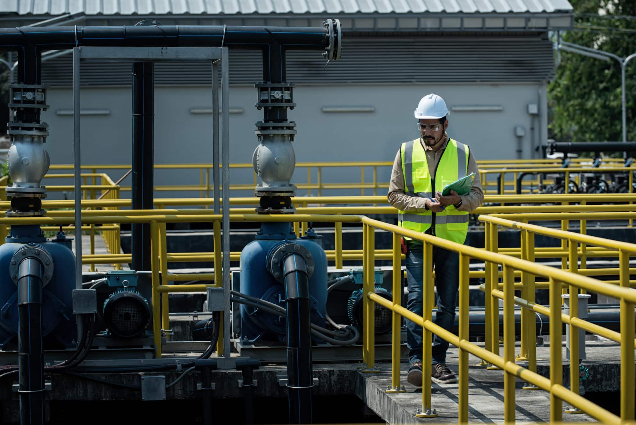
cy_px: 212
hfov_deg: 17.1
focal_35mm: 120
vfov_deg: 11.4
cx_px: 318
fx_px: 2121
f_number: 5
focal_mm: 120
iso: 200
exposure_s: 1/1250
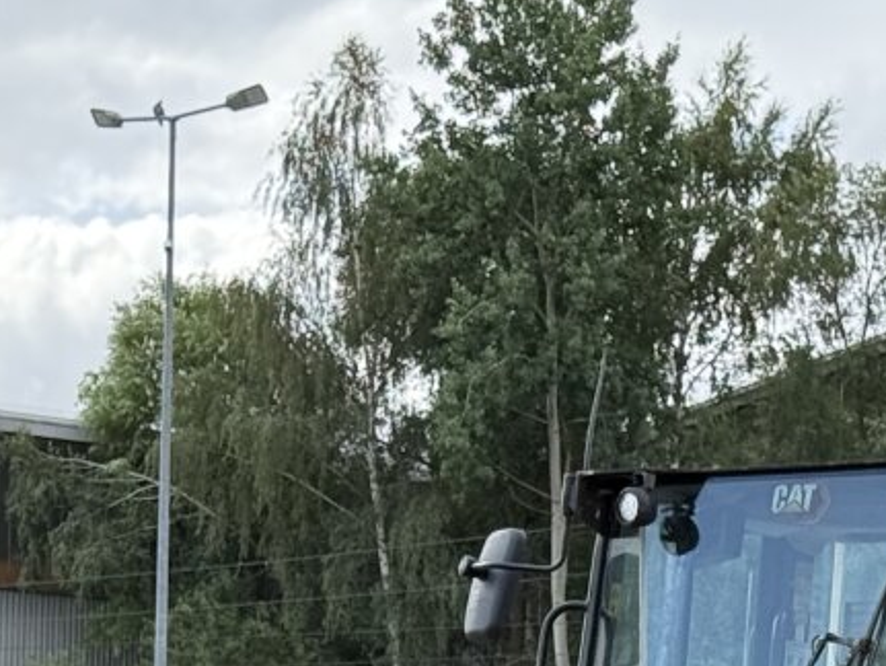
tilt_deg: -0.7
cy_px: 1116
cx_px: 452
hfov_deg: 11.1
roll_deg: -1.3
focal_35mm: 178
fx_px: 4560
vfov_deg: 8.1
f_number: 1.78
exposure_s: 1/1353
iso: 80
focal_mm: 6.76
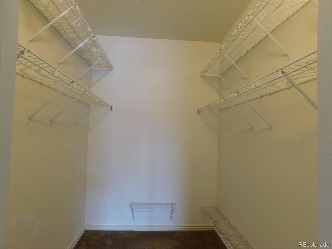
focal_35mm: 23
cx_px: 166
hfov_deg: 73.9
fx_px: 221
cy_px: 124
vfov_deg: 58.9
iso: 160
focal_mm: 4
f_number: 3
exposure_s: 1/30
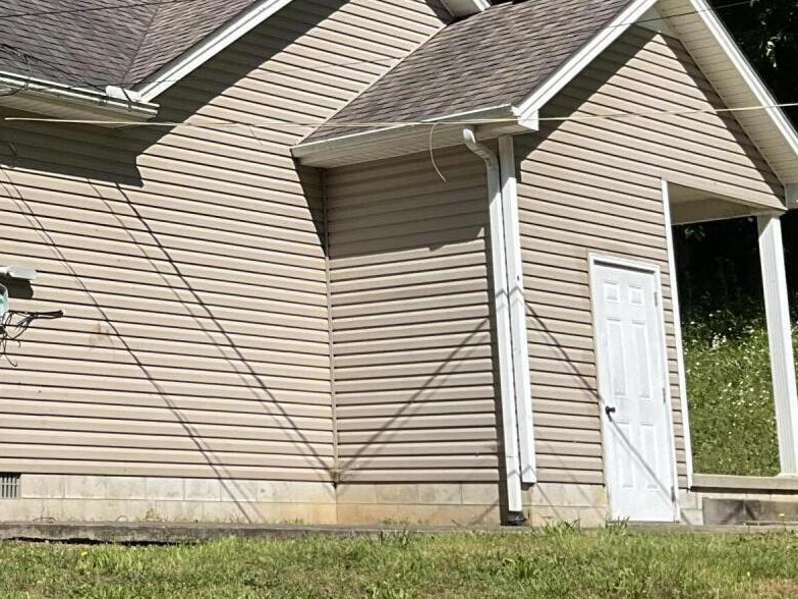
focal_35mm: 74
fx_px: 1706
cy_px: 90
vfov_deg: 19.6
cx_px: 2
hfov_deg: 25.1
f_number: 1.8
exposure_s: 1/1534
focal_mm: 3
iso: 25
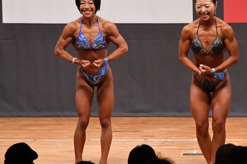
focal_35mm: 378
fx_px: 2592
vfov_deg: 3.6
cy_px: 98
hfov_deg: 5.5
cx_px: 154
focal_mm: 170
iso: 9000
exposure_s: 1/400
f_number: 5.6
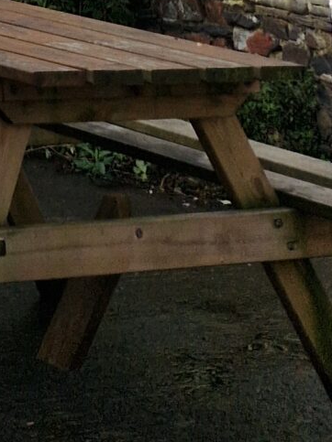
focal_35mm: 122
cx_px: -519
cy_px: -715
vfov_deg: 12.0
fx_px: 1561
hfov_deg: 10.2
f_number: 1.8
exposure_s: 1/1524
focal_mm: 5.4
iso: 50
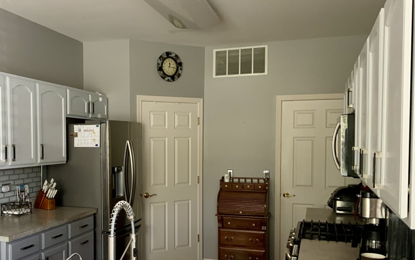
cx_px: 137
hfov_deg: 46.4
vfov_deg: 30.4
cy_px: 163
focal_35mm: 42
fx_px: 475
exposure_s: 1/60
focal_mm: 3
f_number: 1.8
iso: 100
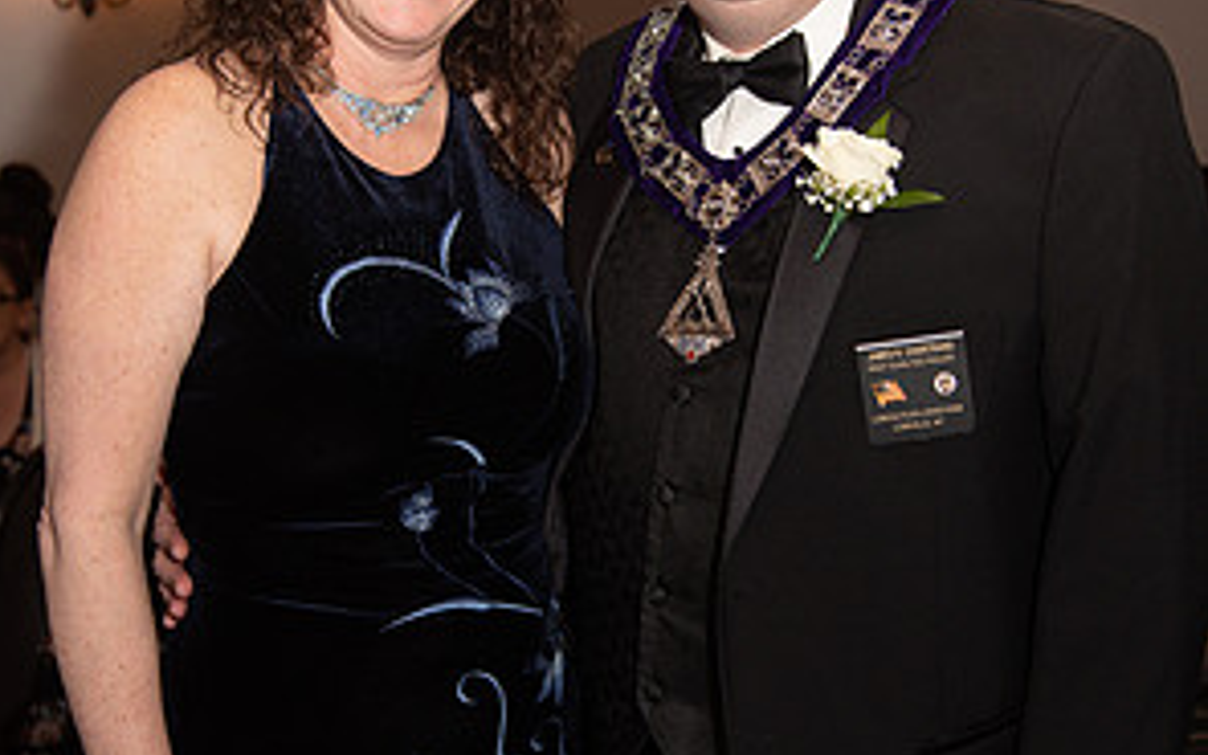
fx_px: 2041
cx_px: 600
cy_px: 380
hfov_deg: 33.0
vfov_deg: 21.0
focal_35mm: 62
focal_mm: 40
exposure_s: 1/200
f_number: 4
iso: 800
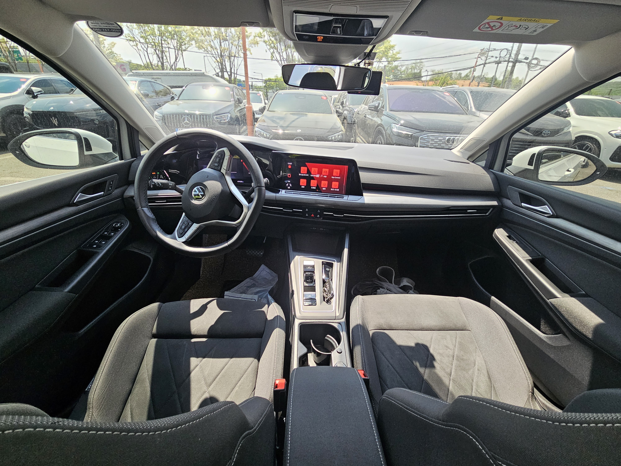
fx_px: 233
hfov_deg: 106.2
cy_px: 233
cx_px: 310
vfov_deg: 89.9
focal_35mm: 13
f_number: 2.2
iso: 160
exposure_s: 1/359
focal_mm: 2.2
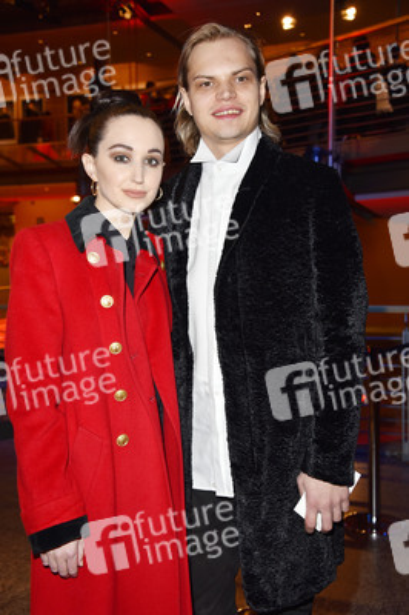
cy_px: 308
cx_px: 204
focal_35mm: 45
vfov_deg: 43.6
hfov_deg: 29.8
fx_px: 768
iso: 500
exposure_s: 1/60
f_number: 5.6
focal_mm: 45
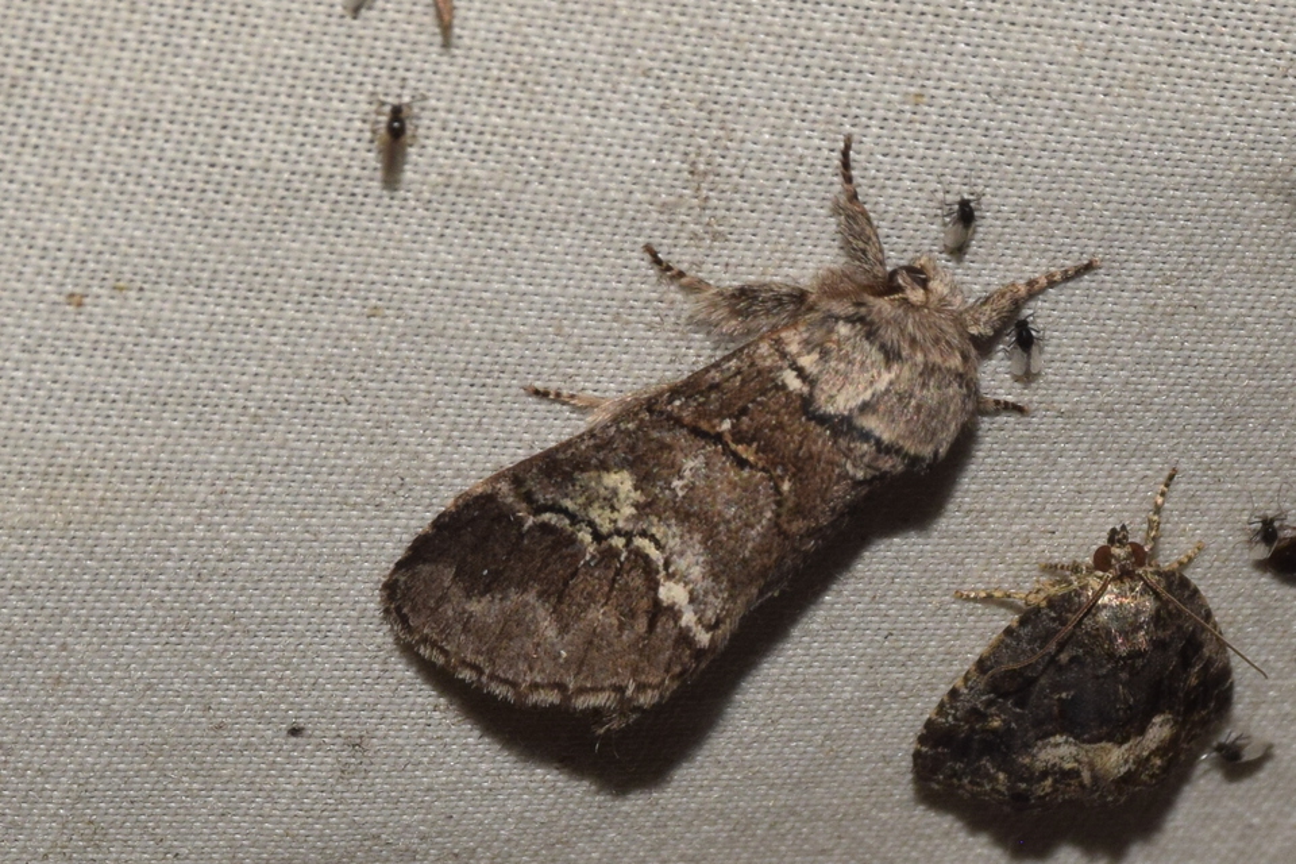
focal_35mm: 210
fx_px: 7559
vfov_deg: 6.5
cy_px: 432
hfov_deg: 9.8
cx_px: 648
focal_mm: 140
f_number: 16
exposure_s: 1/160
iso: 400
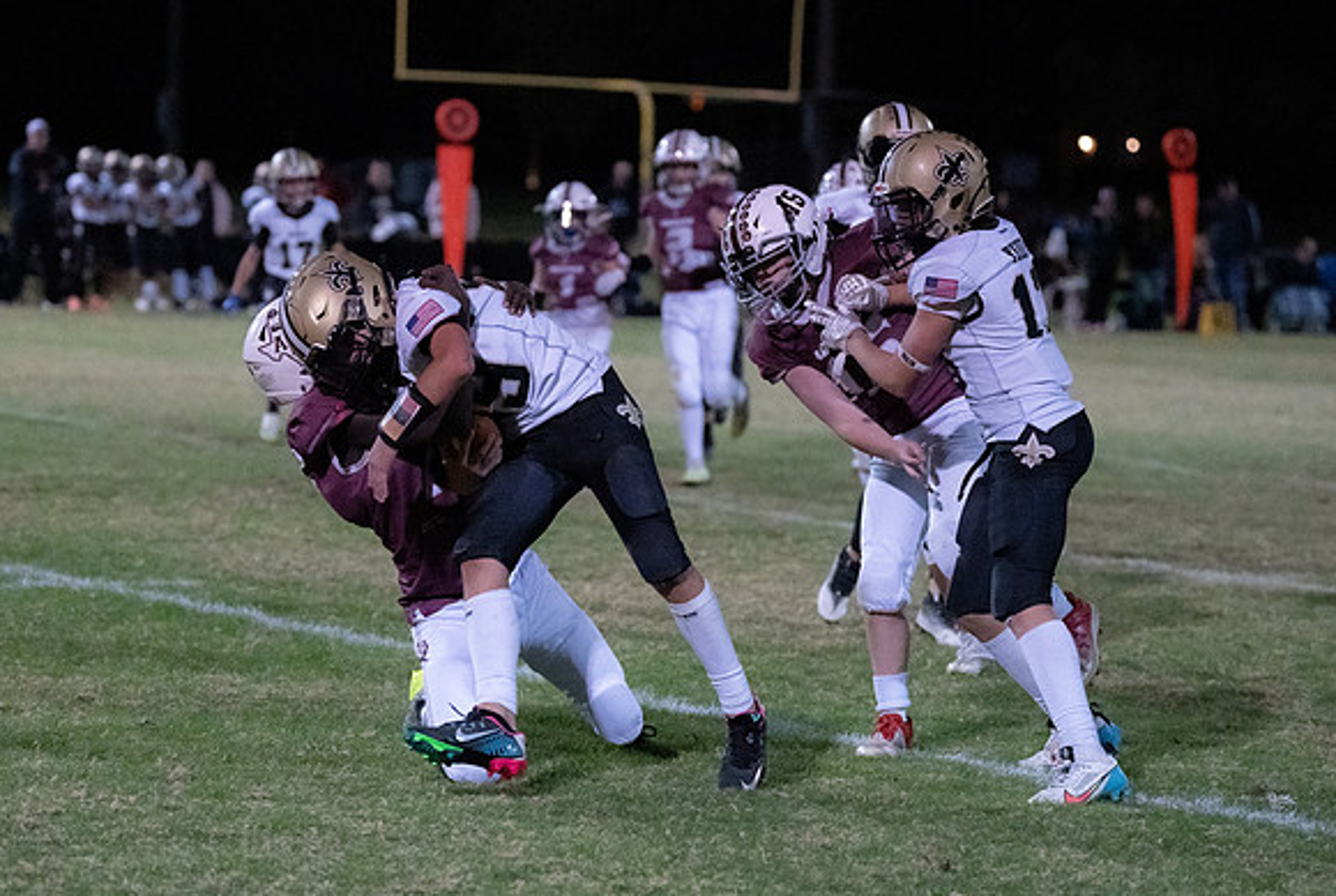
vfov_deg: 9.5
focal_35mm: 145
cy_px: 494
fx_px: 5391
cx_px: 594
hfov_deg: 14.1
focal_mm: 101
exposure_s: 1/1000
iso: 10000
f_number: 2.8
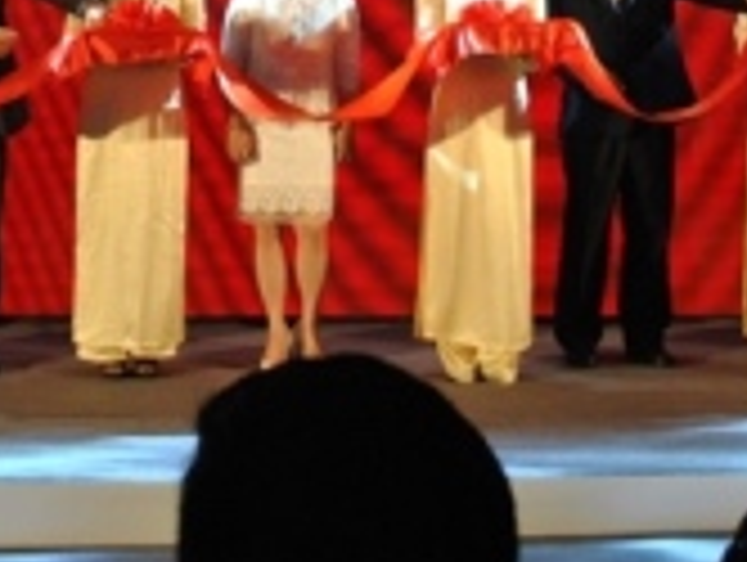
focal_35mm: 86
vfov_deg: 16.5
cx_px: 288
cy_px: -124
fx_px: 1859
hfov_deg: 22.7
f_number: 4
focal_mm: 18
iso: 200
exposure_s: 1/60
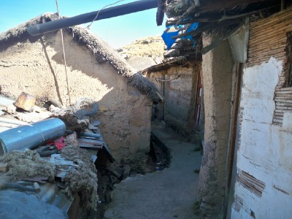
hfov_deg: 52.6
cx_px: 146
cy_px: 110
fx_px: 295
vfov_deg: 40.7
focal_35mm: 35
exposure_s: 1/160
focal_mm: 6.3
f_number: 3.1
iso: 125
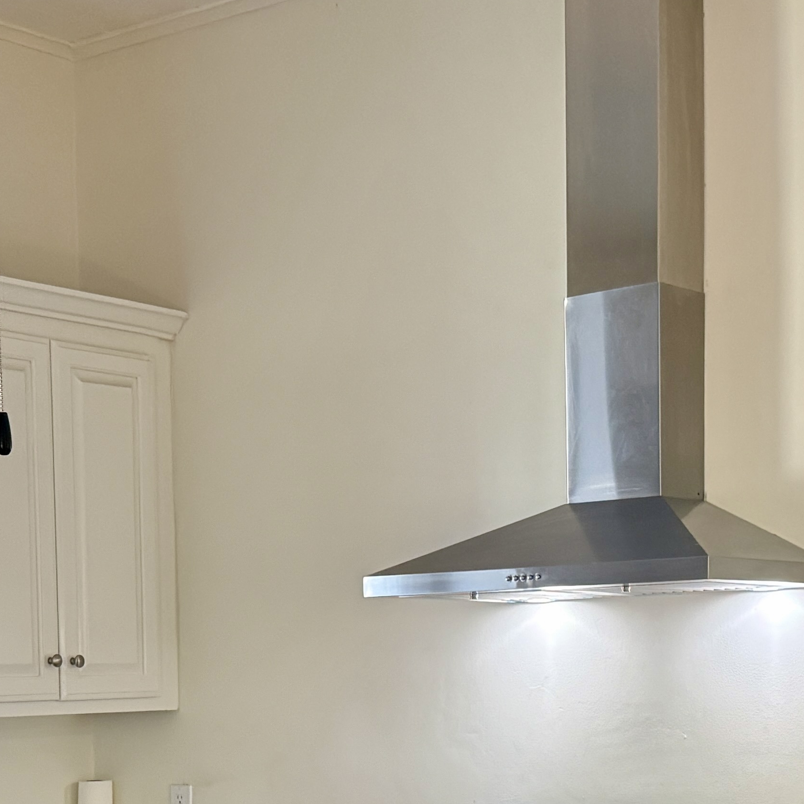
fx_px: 1892
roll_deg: +1.3
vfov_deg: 23.2
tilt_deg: -3.7
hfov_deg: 24.0
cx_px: 327
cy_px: 773
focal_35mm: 72
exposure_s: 1/60
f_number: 1.78
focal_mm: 6.76
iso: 640
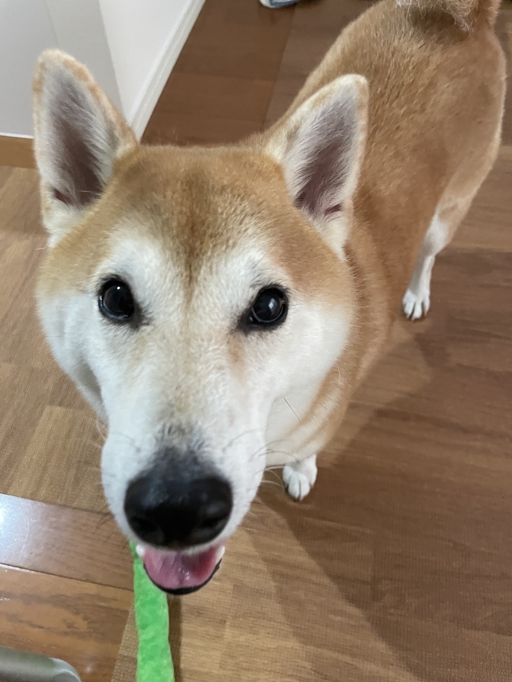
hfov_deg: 53.1
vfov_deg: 67.3
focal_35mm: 26
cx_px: 256
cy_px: 341
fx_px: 513
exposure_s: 1/51
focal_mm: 4.2
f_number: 1.6
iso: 500
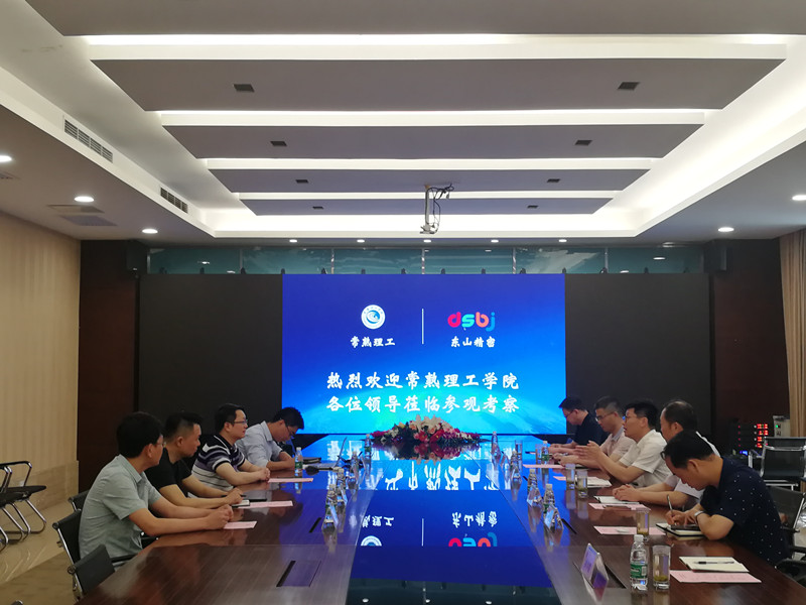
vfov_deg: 31.5
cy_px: 302
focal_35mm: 46
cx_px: 403
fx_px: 1071
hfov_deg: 41.2
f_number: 2.2
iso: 125
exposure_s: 1/33.3
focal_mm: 3.84
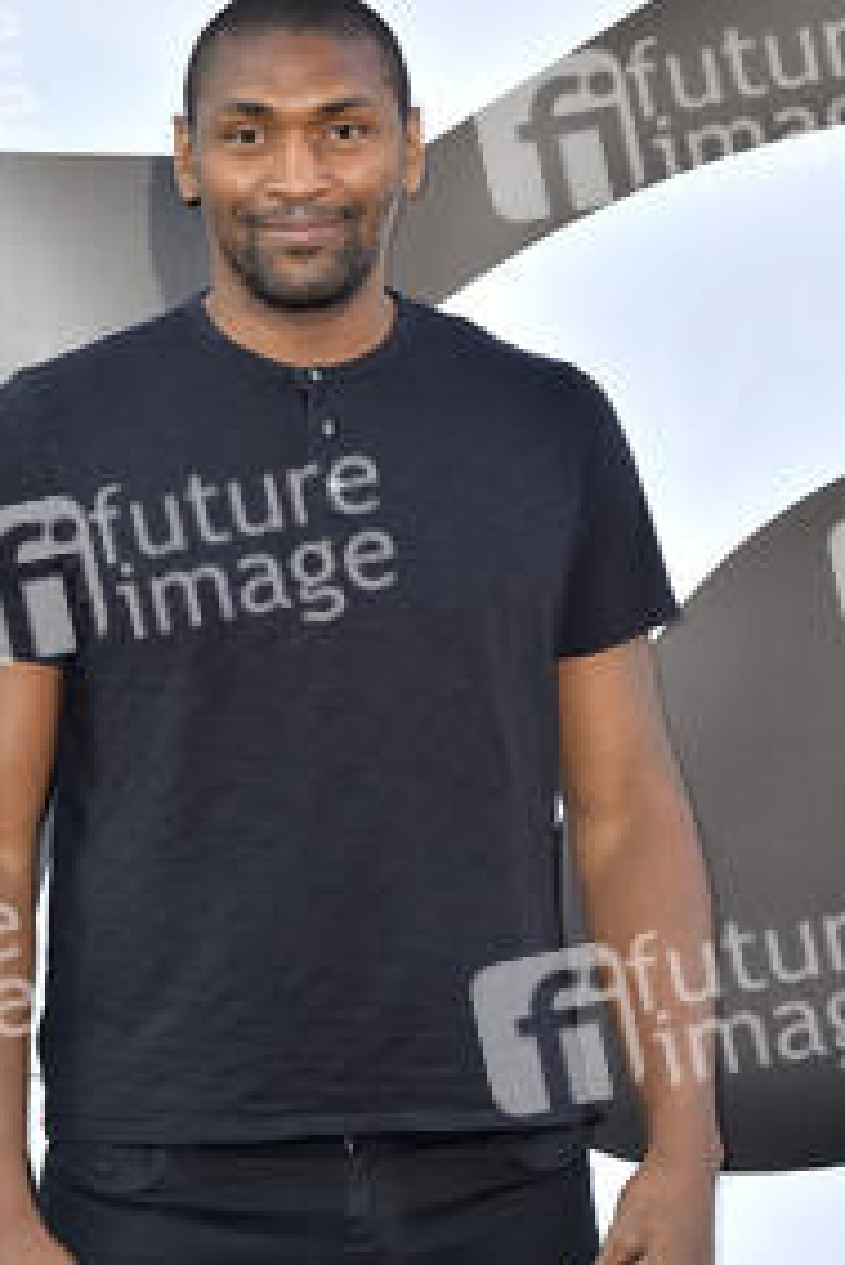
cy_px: 787
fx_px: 3481
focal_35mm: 99
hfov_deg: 13.8
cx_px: 297
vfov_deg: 20.6
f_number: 6.3
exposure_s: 1/250
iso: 320
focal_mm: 70
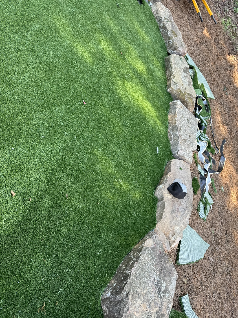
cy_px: 159
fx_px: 220
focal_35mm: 24
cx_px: 119
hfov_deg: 56.8
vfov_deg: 71.6
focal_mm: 6.76
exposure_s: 1/137
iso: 50
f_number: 1.78
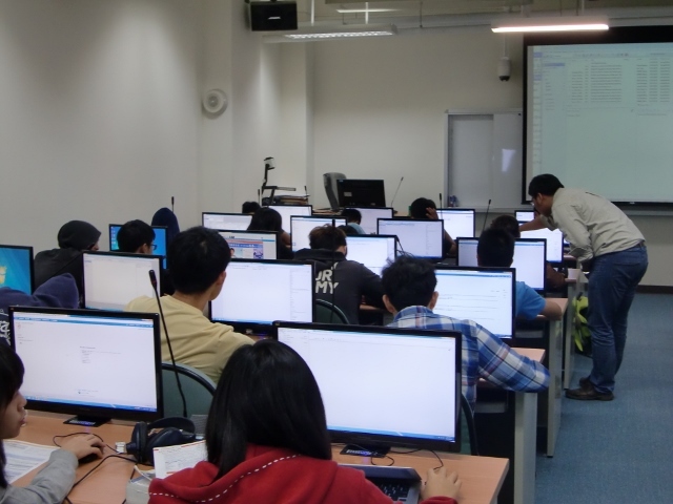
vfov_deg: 31.5
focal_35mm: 46
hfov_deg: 41.2
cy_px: 252
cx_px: 336
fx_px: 894
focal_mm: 8.2
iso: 200
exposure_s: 1/60
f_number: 3.3
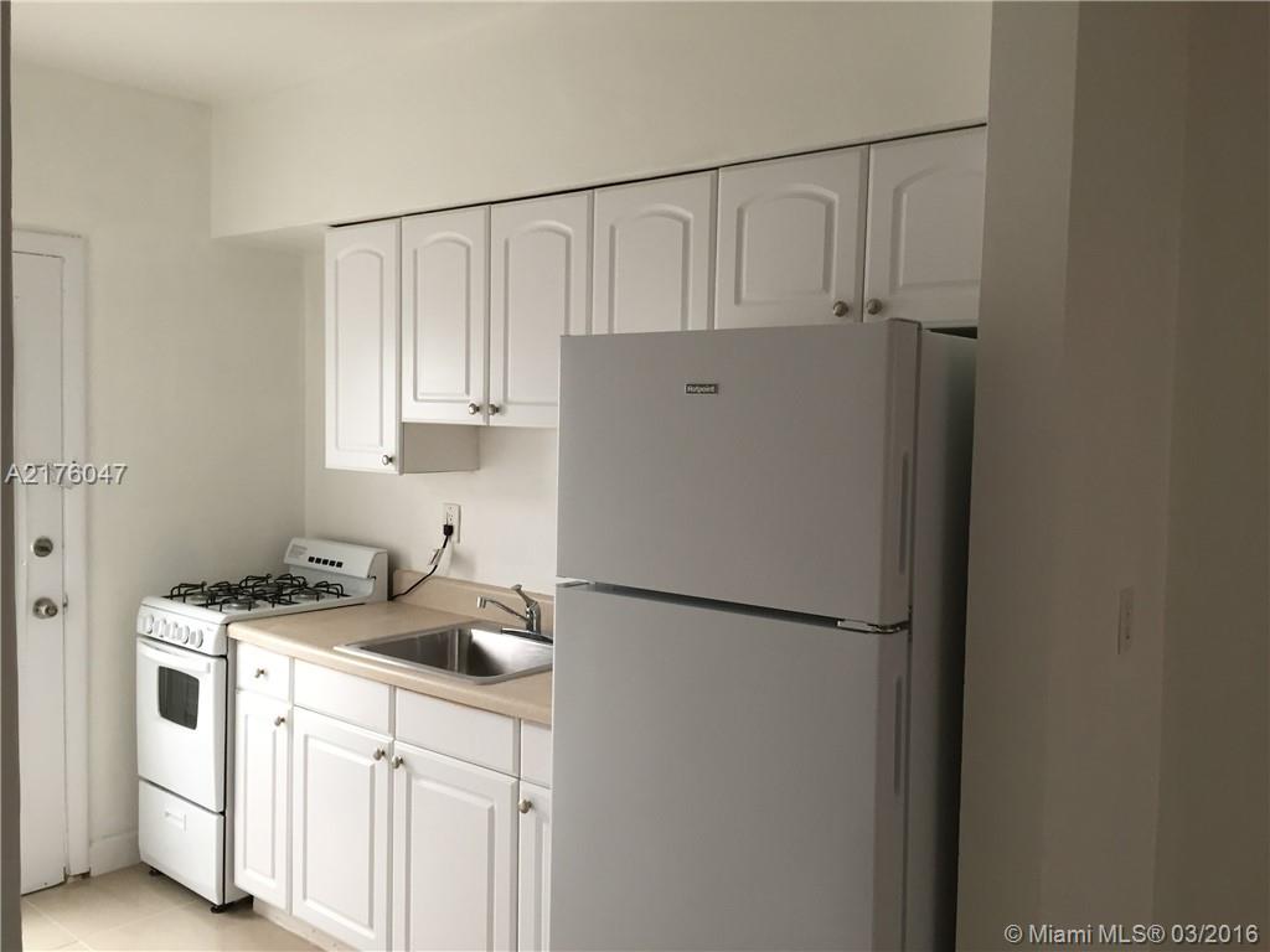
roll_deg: -2.2
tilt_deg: -3.4
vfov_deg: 48.2
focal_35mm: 29
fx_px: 1064
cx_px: 635
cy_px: 476
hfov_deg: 61.7
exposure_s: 1/30
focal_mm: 4.15
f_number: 2.2
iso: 64
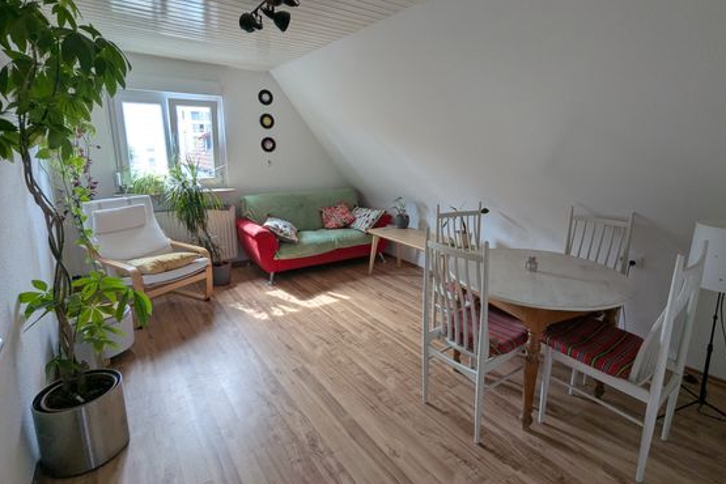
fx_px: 363
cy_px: 229
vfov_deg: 67.3
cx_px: 379
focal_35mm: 18
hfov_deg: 89.9
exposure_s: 1/100
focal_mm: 2.35
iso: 72
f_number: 2.2
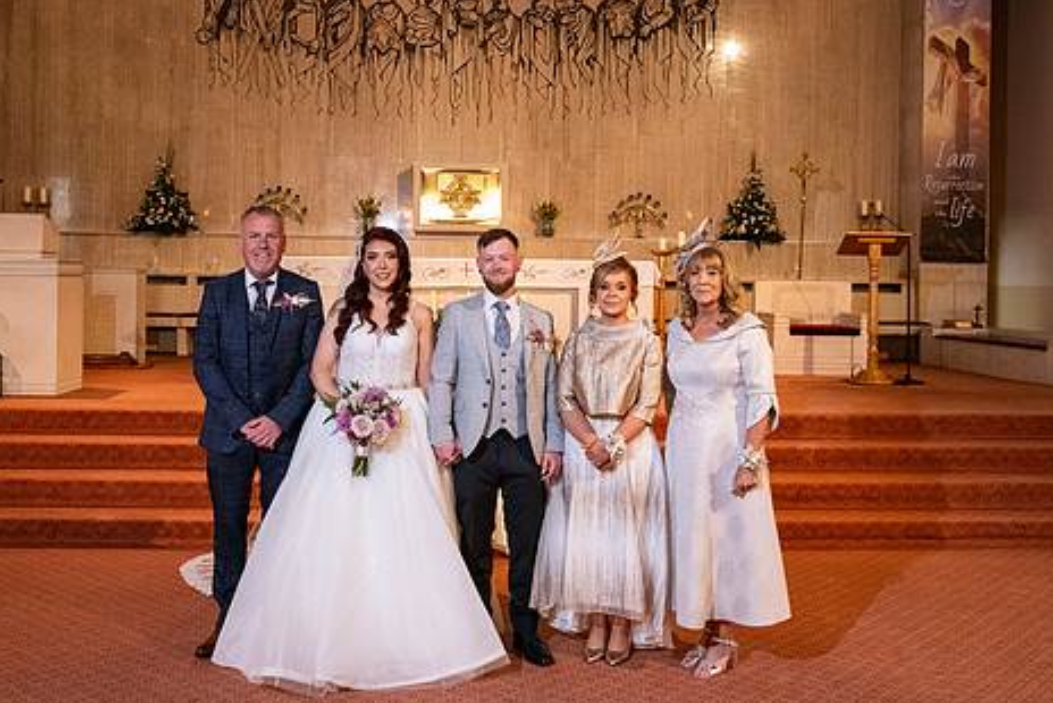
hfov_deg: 48.4
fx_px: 1171
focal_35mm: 40
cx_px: 504
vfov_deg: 33.4
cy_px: 287
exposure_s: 1/160
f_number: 5
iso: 2000
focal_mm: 32
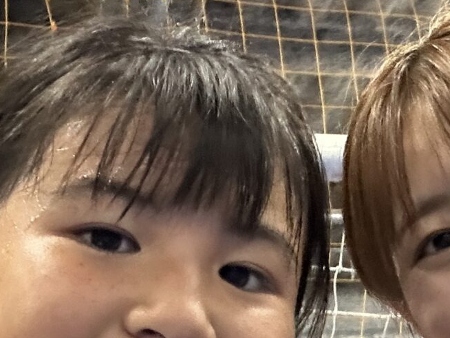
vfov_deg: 16.3
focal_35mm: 90
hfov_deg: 21.7
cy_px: 262
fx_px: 1170
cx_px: 281
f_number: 1.9
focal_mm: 2.69
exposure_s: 1/30
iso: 500
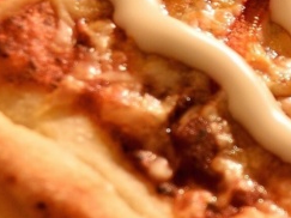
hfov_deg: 10.4
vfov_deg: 8.1
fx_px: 1529
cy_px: 21
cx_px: 484
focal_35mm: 182
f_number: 3.8
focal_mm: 24
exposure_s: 4
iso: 100
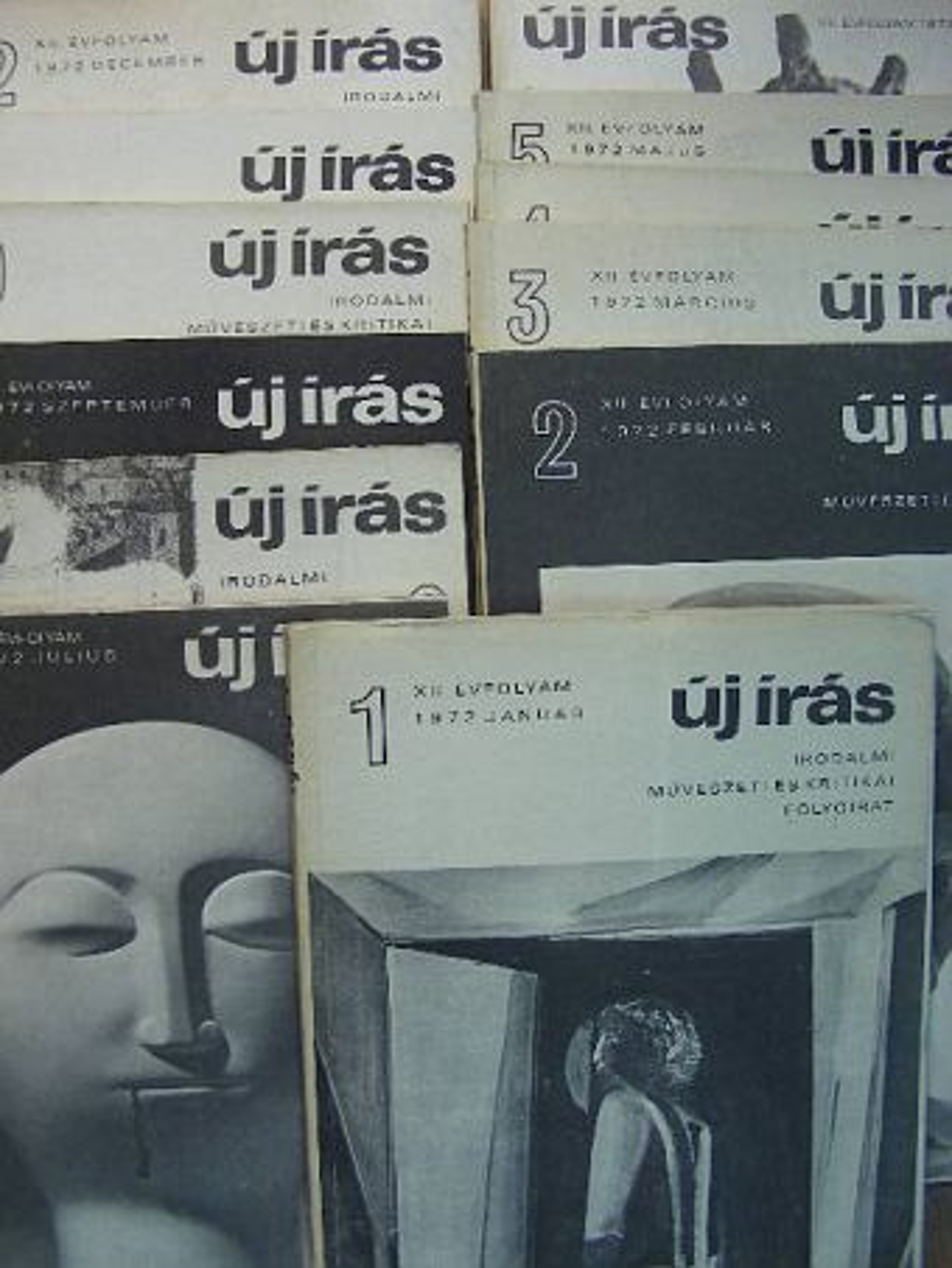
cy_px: 634
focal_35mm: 38
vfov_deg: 49.0
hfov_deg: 37.7
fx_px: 1393
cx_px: 476
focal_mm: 6.3
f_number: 3.5
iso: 100
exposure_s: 1/49
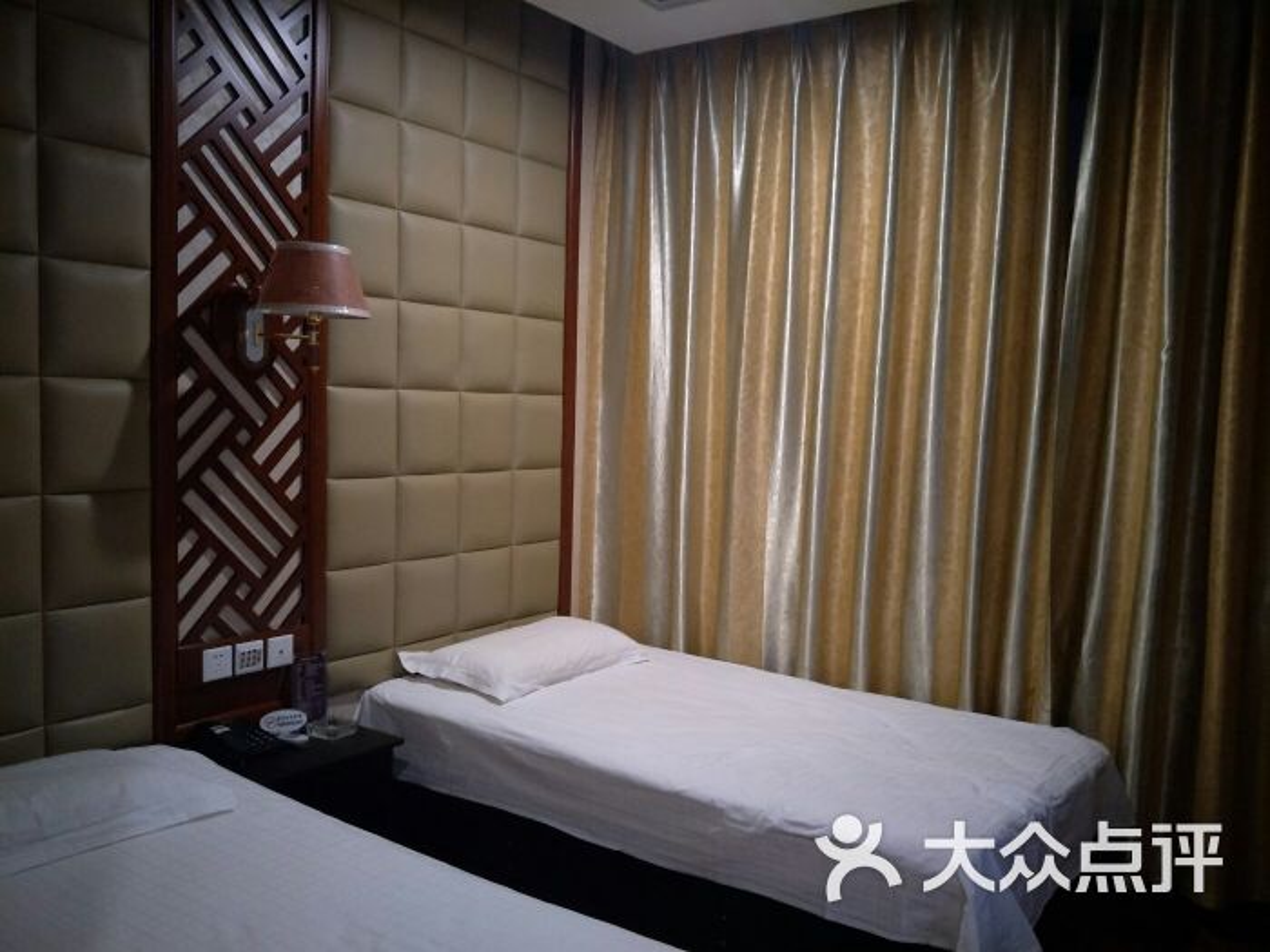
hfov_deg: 71.6
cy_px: 476
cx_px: 635
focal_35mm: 24
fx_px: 881
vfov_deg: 56.8
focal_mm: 4.1
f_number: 1.7
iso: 814
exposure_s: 1/14
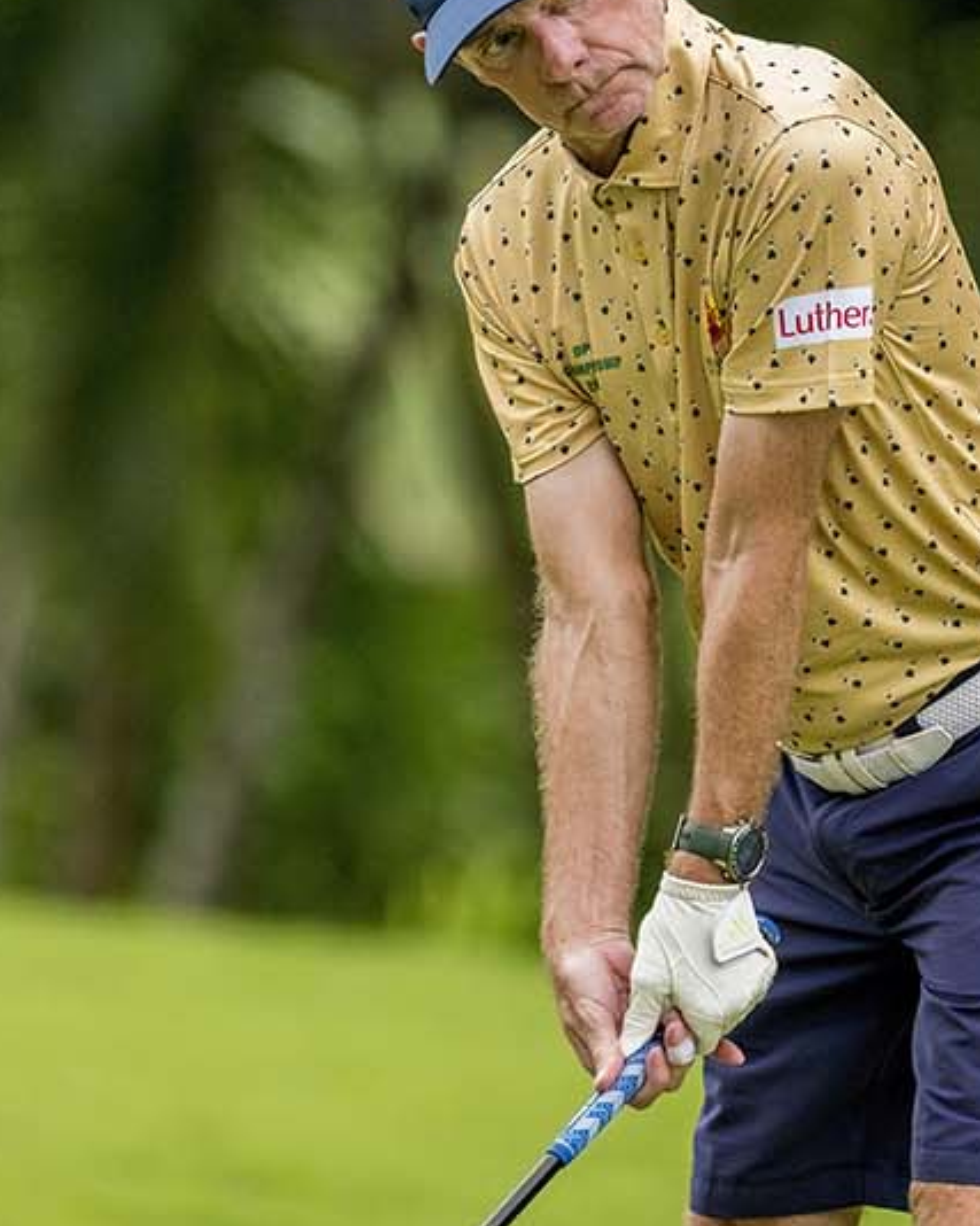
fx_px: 36701
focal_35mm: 1012
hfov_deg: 1.5
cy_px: 517
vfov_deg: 1.9
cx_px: 425
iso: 1800
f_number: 3.5
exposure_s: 1/4000
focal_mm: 400
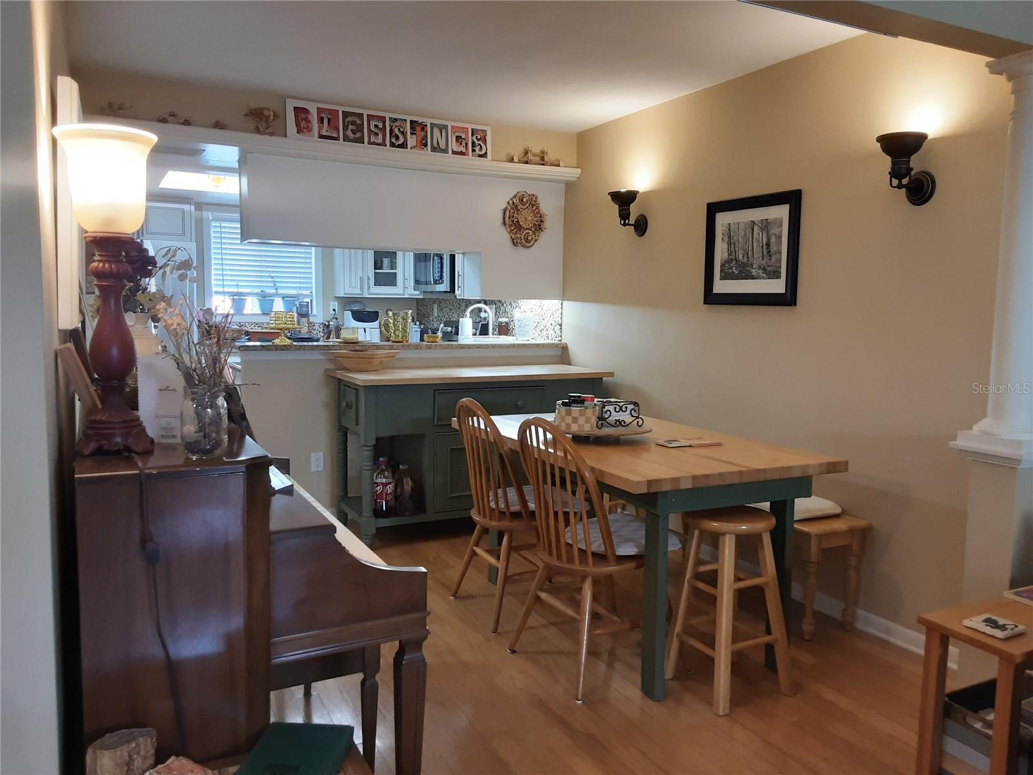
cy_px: 388
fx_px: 836
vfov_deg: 49.7
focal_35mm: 28
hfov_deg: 63.4
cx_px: 516
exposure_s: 1/40
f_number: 1.9
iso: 125
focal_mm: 2.9
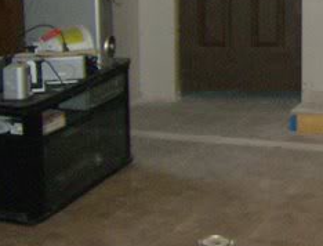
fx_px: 1154
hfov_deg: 14.8
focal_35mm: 123
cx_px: 480
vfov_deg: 11.9
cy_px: -41
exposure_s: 1/60
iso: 200
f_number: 2.8
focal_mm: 6
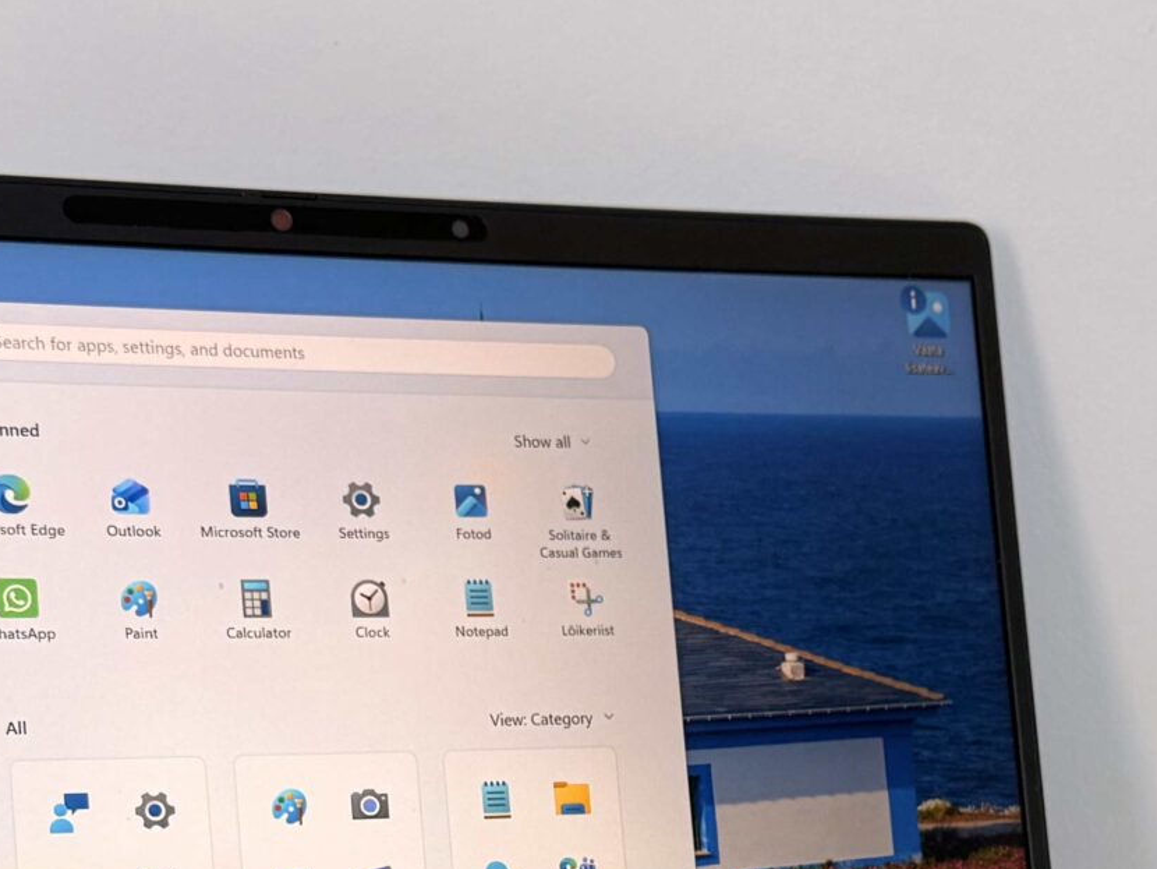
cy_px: 933
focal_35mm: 74
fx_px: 2474
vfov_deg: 19.2
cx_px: 583
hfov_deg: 26.3
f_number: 1.78
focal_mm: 6.76
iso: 125
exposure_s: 1/121
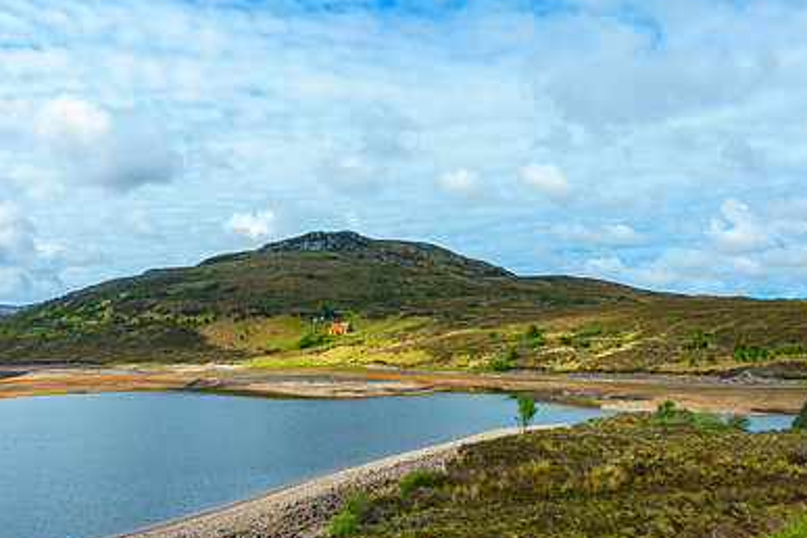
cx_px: 371
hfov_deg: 53.1
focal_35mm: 36
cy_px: 337
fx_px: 807
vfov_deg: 36.7
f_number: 7.1
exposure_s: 1/250
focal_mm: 8.8
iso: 125
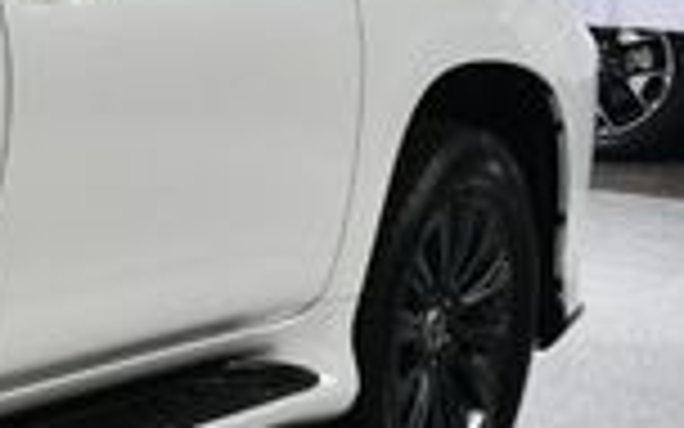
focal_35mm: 154
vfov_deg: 8.5
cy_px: 171
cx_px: -742
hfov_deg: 11.9
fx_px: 2871
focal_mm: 24
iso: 100
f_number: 13
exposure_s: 1/160
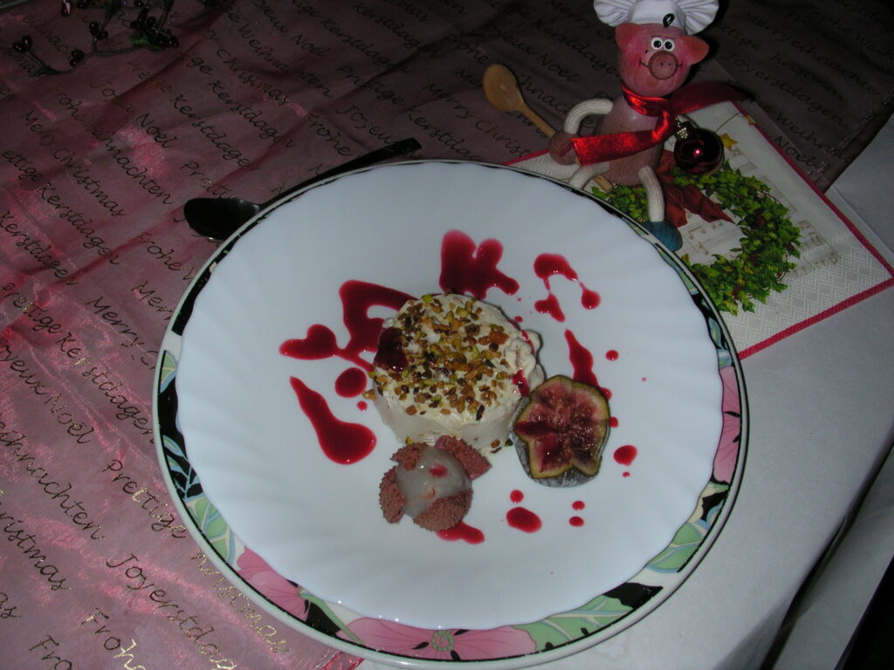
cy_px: 335
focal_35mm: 37
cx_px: 447
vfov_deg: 38.7
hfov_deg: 50.1
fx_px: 956
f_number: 4.5
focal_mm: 5.6
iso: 100
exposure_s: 1/60
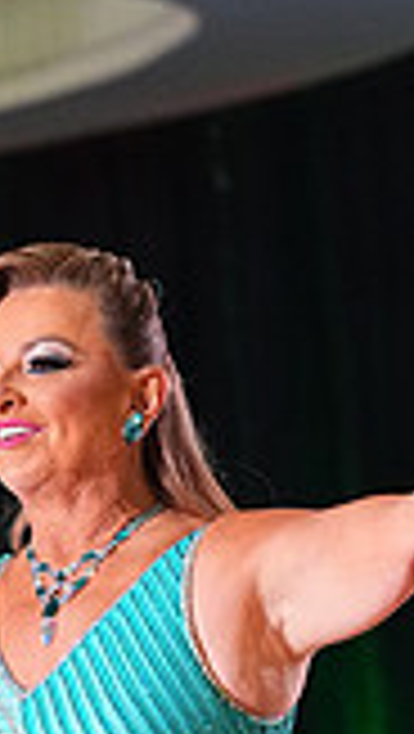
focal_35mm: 433
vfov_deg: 5.0
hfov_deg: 2.8
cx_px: -83
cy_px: 964
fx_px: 8429
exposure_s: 1/400
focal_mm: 116
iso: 6400
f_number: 4.5
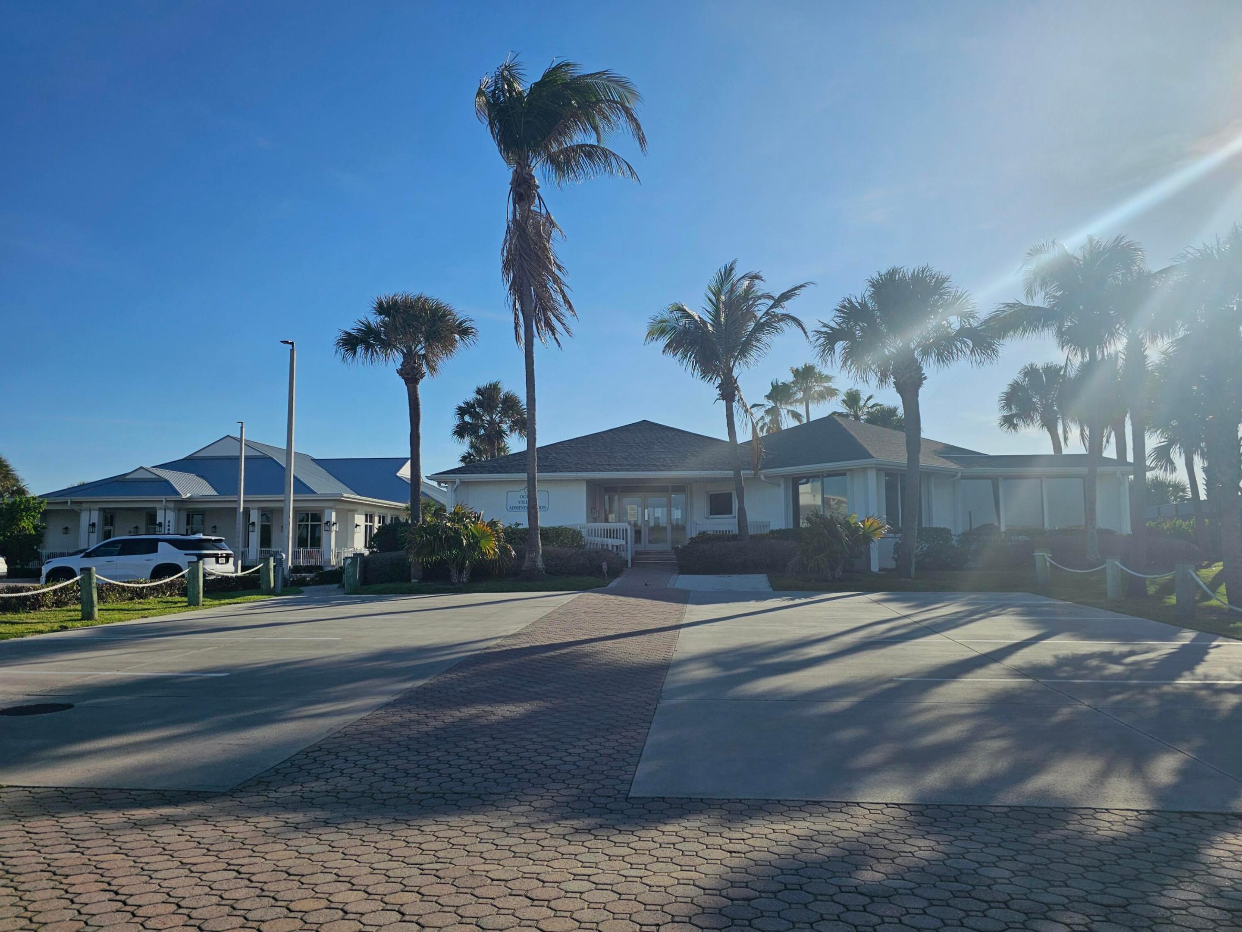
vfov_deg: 58.9
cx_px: 621
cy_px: 466
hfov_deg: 73.9
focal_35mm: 23
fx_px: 825
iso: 10
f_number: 1.7
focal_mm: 6.3
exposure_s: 1/2000
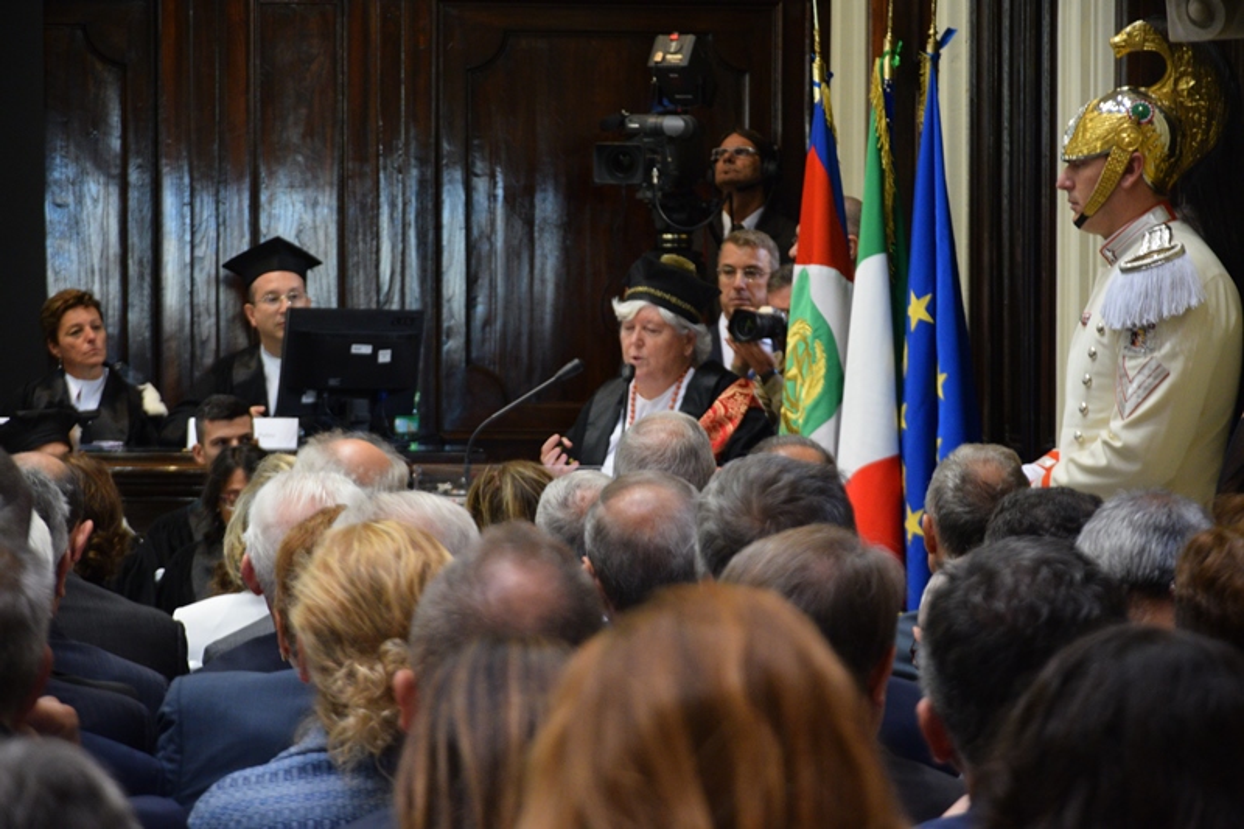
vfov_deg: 8.7
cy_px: 414
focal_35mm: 158
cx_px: 622
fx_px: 5441
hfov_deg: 13.0
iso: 1800
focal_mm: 105
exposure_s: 1/60
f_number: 5.6
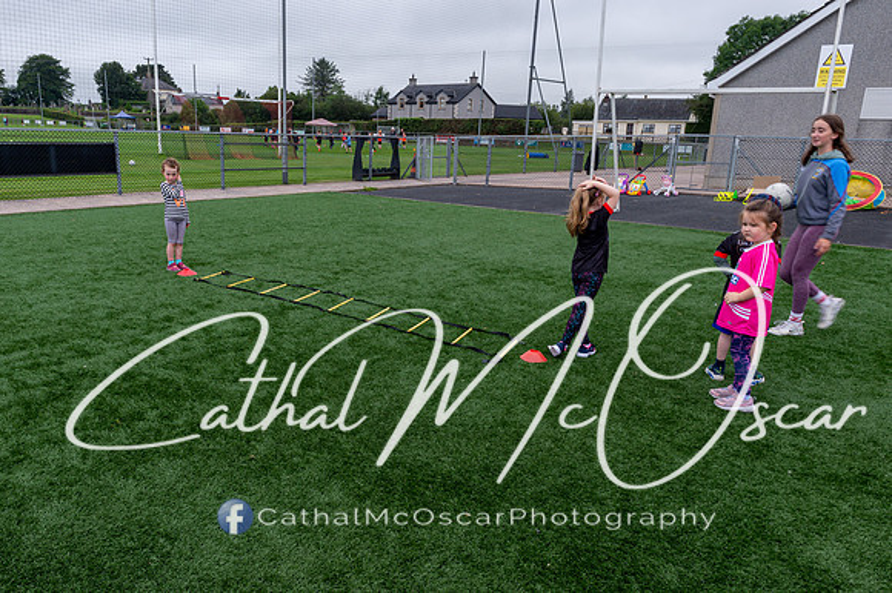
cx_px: 398
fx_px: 713
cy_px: 328
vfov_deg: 45.1
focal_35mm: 29
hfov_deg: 63.9
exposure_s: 1/100
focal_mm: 26
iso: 450
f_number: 7.1
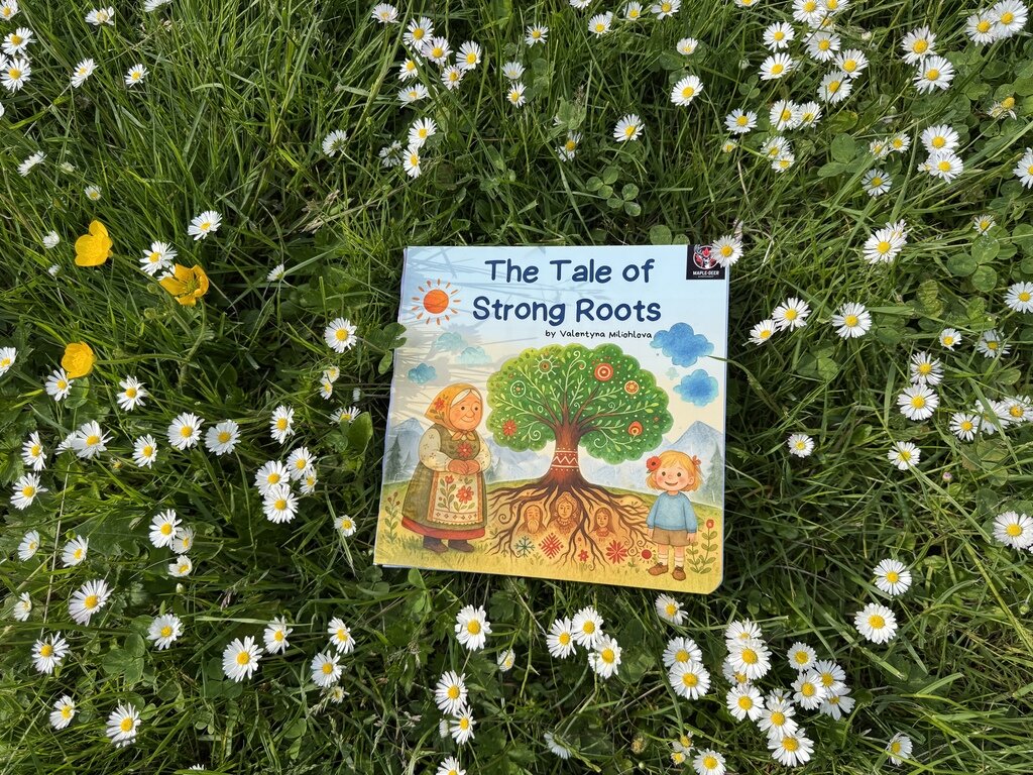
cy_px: 388
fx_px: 716
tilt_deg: -83.0
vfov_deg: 56.8
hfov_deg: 71.6
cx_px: 516
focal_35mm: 24
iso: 80
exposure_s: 1/1339
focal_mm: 6.76
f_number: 1.78
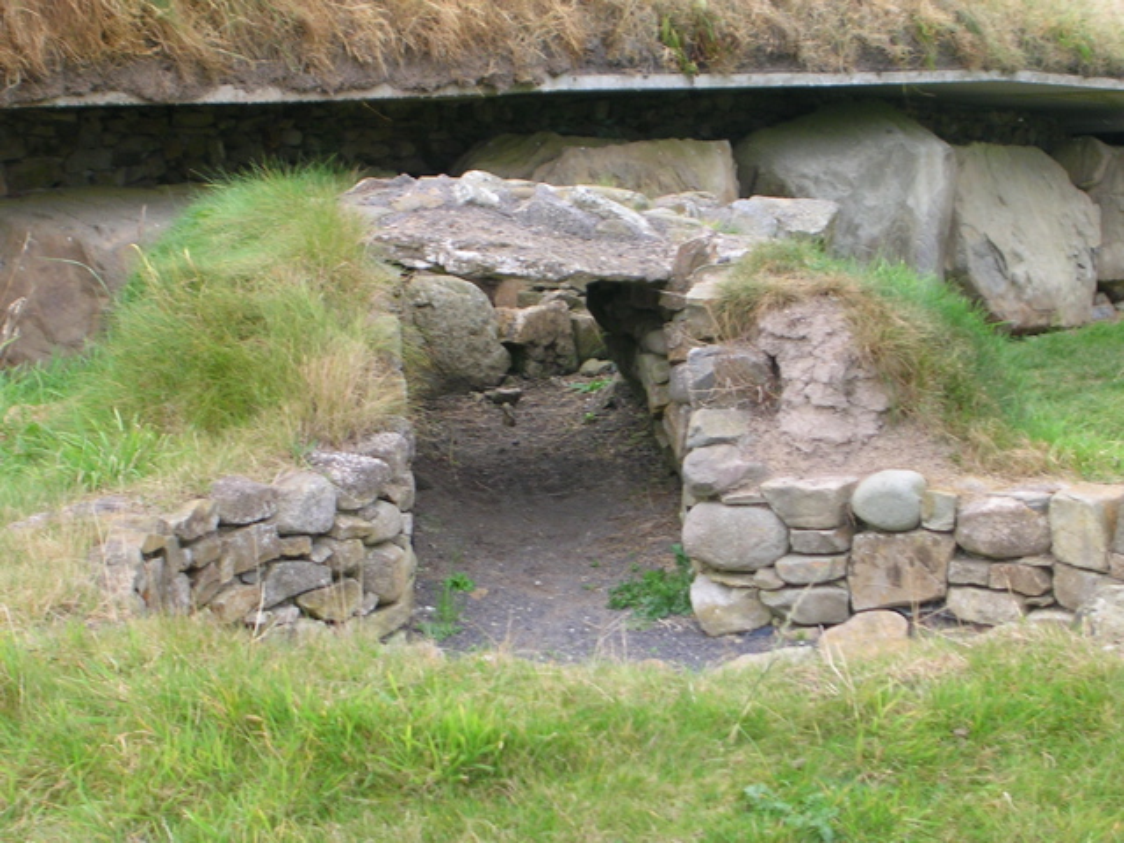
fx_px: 3734
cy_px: 422
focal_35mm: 115
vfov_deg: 12.9
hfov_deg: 17.1
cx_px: 562
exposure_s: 1/42.5
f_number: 4.9
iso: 50
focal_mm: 17.4
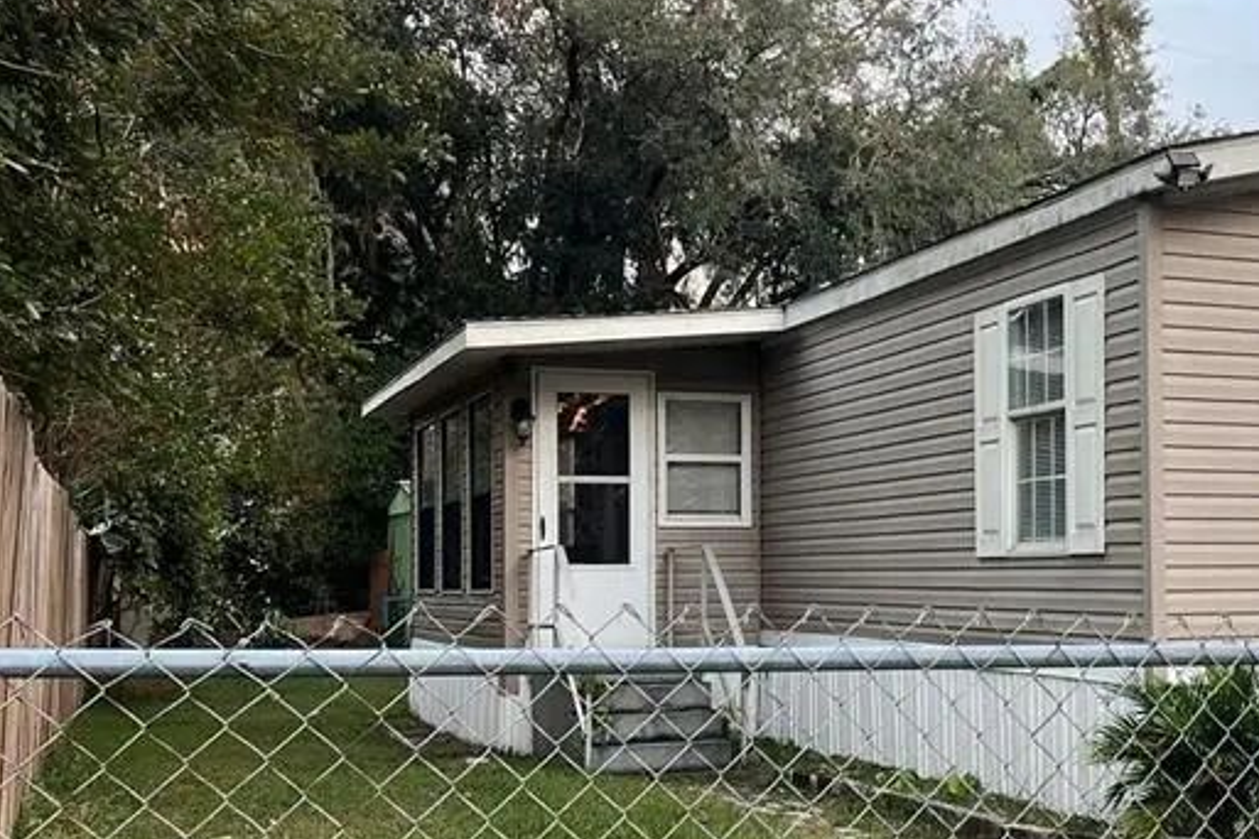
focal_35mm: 54
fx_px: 1888
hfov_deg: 35.4
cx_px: 1055
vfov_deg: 25.0
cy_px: 510
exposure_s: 1/121
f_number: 1.5
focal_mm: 5.7
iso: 100
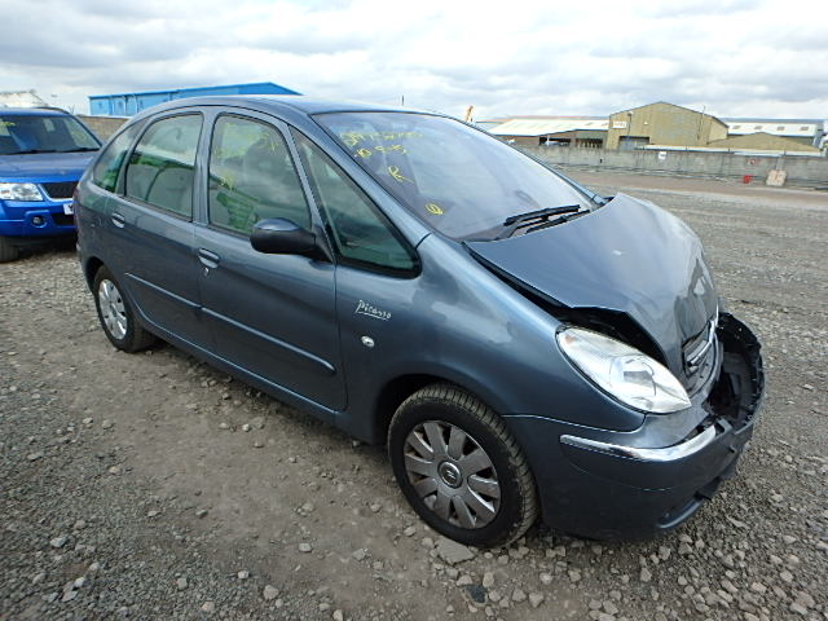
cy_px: 310
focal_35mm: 21
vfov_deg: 63.4
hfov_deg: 79.0
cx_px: 414
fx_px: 502
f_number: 3.5
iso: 125
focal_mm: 3.7
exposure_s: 1/800
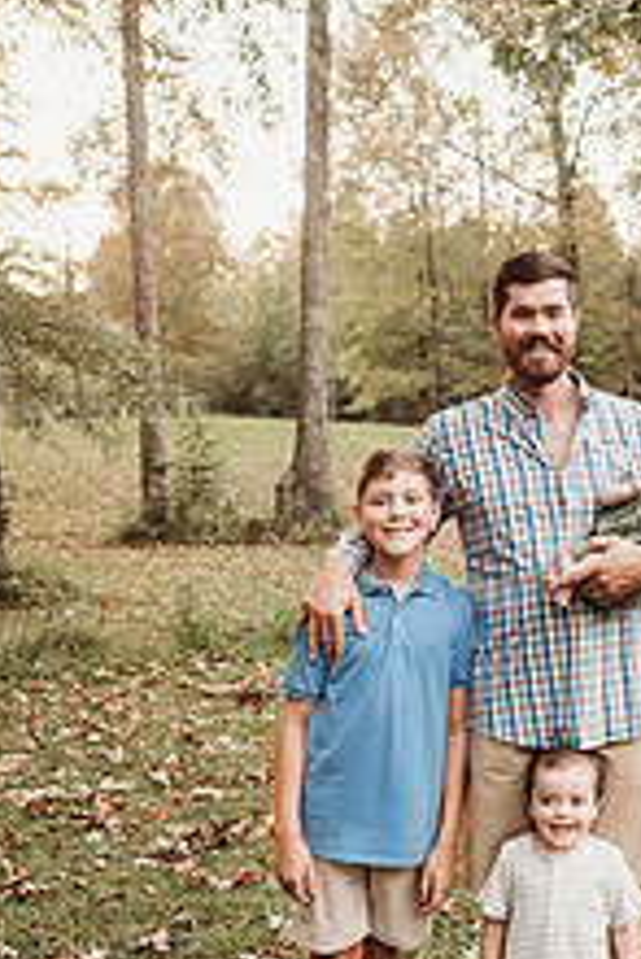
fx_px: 1307
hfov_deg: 26.8
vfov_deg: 40.3
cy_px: 440
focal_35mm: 49
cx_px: 545
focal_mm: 24
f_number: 2.5
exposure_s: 1/125
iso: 1000
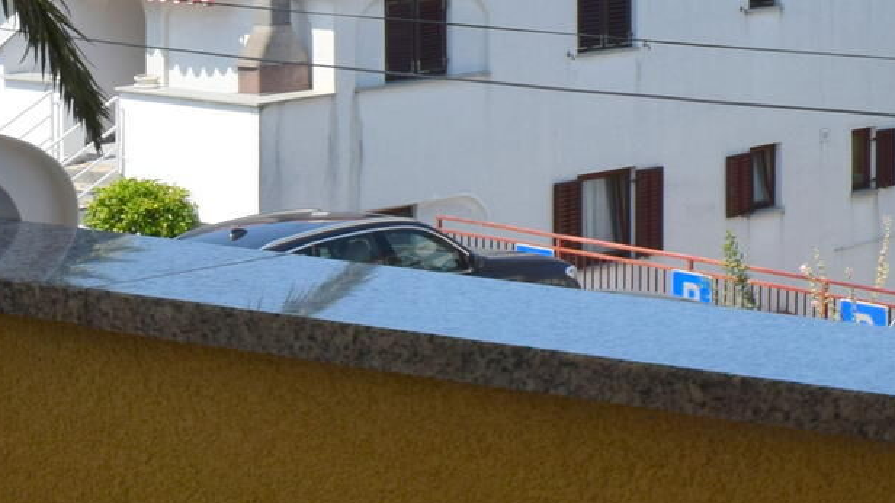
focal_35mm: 147
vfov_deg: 8.0
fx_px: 3487
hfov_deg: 13.2
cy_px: -326
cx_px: 1610
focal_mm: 24
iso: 200
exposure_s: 1/400
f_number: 10
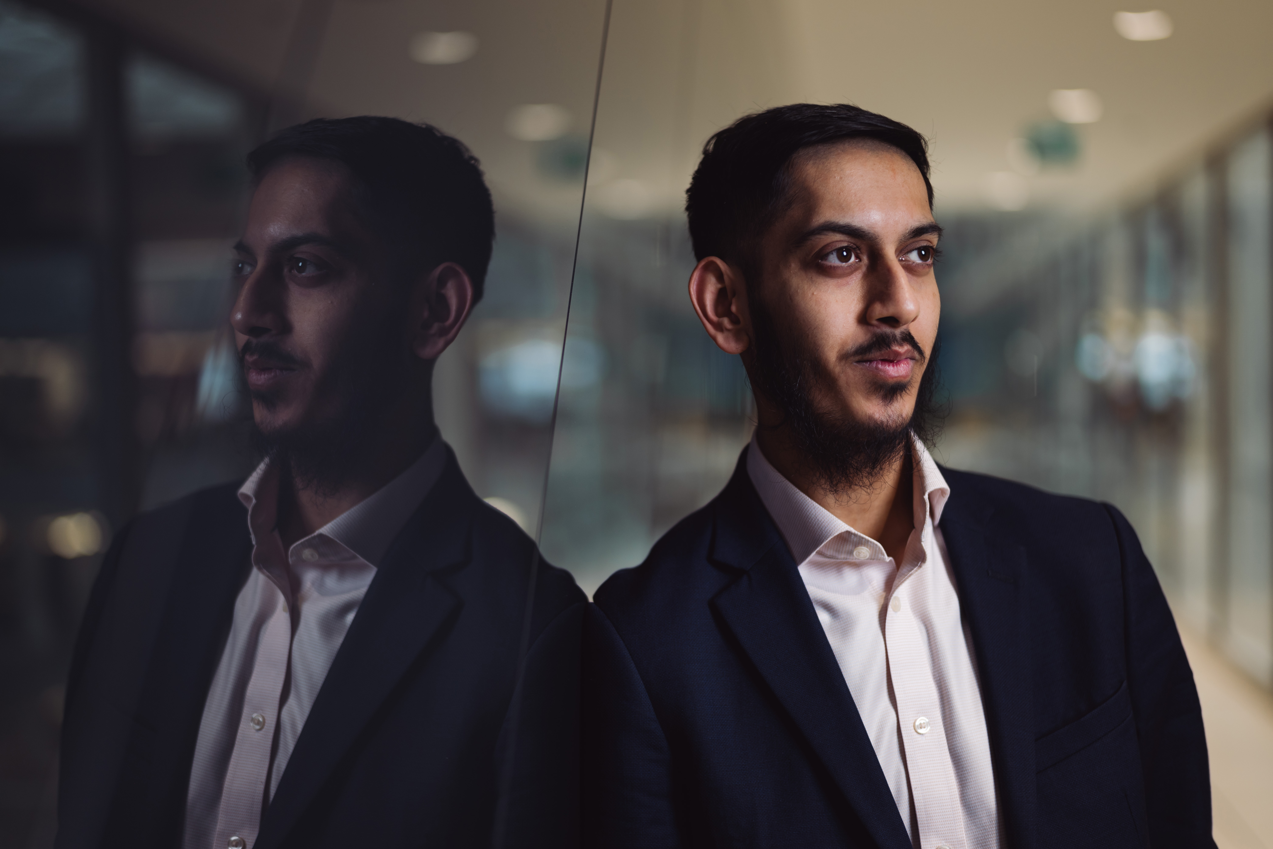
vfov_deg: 27.0
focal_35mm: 50
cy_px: 424
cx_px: 636
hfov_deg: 39.6
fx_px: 1768
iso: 100
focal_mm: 50
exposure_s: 1/125
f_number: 2
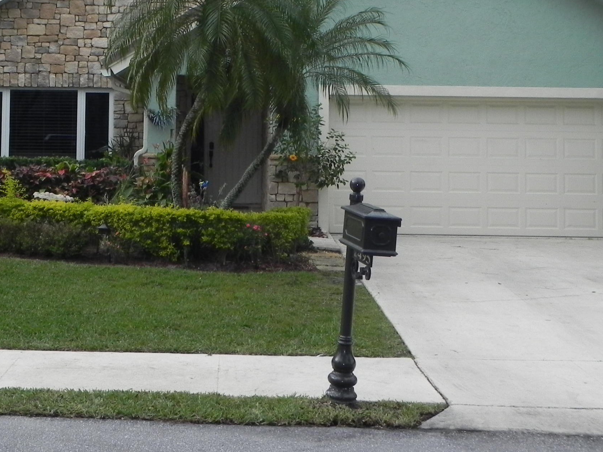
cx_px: 168
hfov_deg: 29.0
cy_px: 70
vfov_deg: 21.9
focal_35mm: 66
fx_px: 1150
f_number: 6.3
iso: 224
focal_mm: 6.6
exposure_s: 1/502
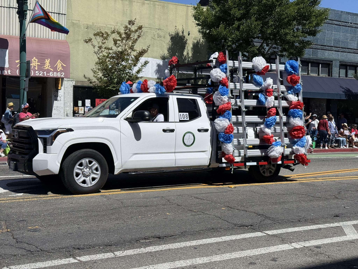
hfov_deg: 39.7
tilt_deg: -3.6
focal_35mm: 48
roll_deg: -1.6
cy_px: 134
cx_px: 179
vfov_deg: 30.3
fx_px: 496
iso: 64
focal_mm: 6.76
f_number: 1.78
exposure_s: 1/7143
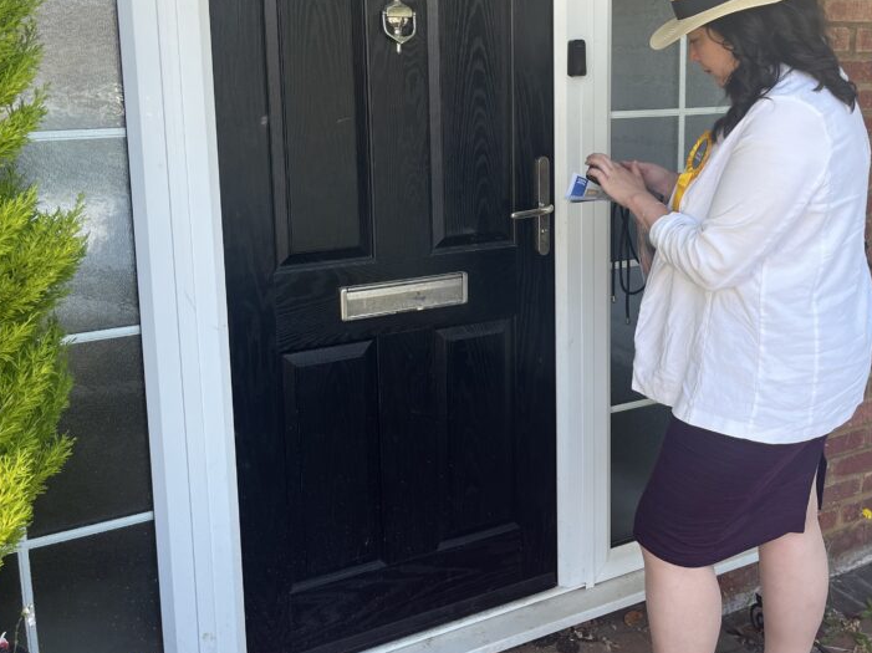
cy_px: 214
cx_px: 525
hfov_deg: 48.7
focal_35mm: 38
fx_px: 957
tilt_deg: -9.5
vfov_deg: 37.3
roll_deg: +0.4
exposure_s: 1/349
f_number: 1.6
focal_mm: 5.1
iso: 50
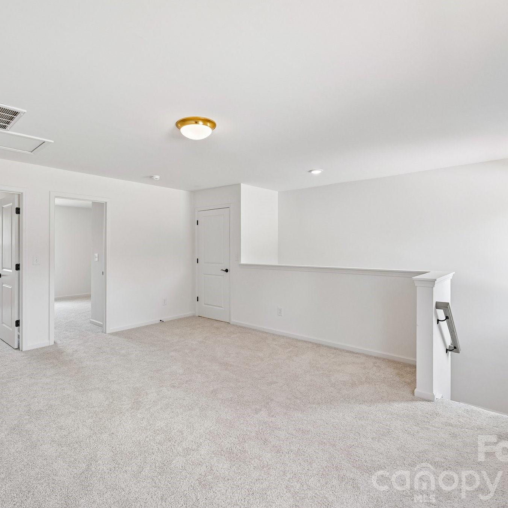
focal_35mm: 18
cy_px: 253
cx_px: 213
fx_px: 299
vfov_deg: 80.7
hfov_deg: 80.1
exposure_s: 1/25
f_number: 8
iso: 100
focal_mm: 14
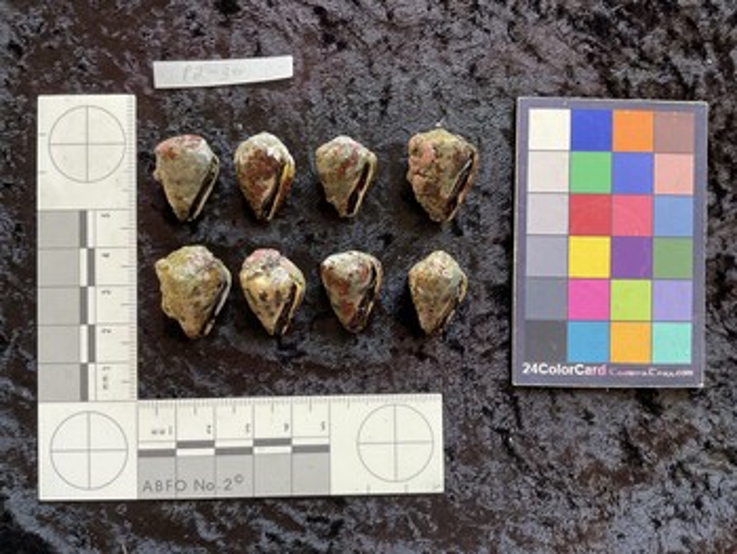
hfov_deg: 61.6
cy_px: 277
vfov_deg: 48.3
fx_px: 618
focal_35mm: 29
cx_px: 368
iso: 80
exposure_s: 1/60
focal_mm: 3
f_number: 1.8
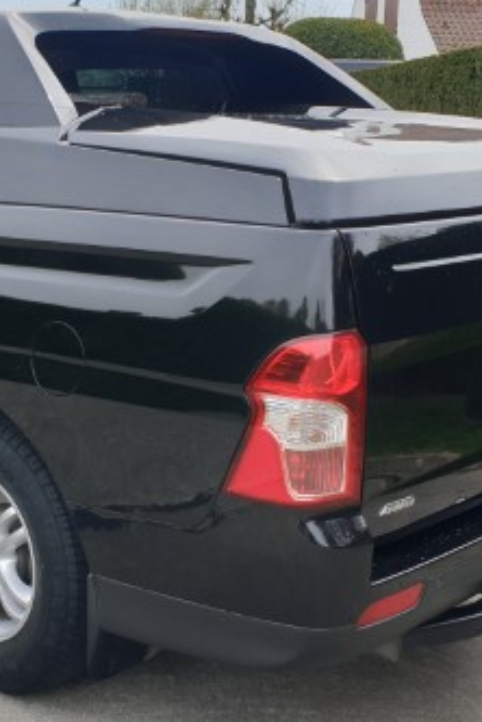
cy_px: 382
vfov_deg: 38.2
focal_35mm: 52
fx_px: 1044
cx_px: 102
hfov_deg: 25.6
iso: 50
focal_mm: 4.3
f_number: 2.4
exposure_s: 1/781
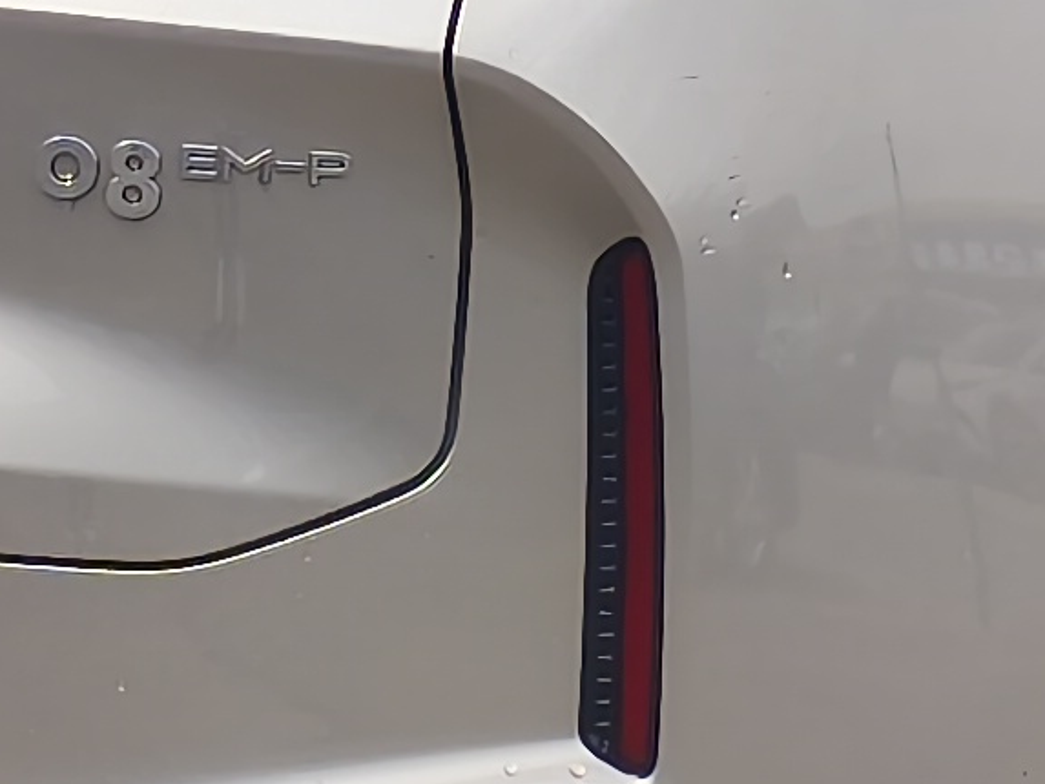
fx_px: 9934
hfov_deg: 6.0
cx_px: 465
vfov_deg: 4.5
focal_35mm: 329
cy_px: -423
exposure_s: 1/1939
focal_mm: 5.84
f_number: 1.6
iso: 80
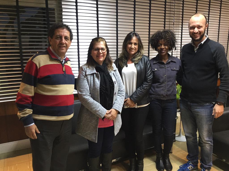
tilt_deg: -11.7
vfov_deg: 48.2
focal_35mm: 29
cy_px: 86
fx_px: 192
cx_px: 114
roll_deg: -1.1
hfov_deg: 61.7
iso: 250
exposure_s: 1/30
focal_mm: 4.15
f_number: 2.2
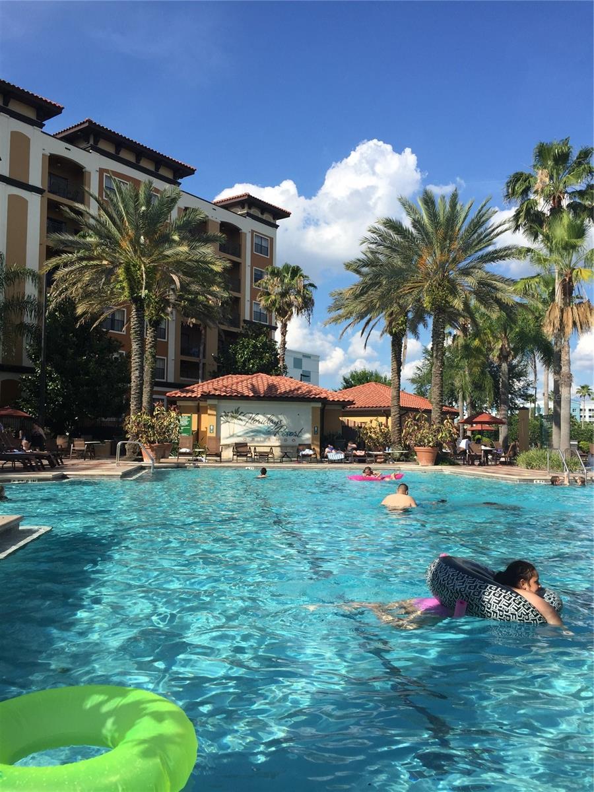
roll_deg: -0.5
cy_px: 396
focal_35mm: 29
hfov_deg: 48.2
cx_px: 297
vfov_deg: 61.7
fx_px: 664
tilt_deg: +4.8
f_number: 2.2
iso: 32
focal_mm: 4.15
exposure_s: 1/1980
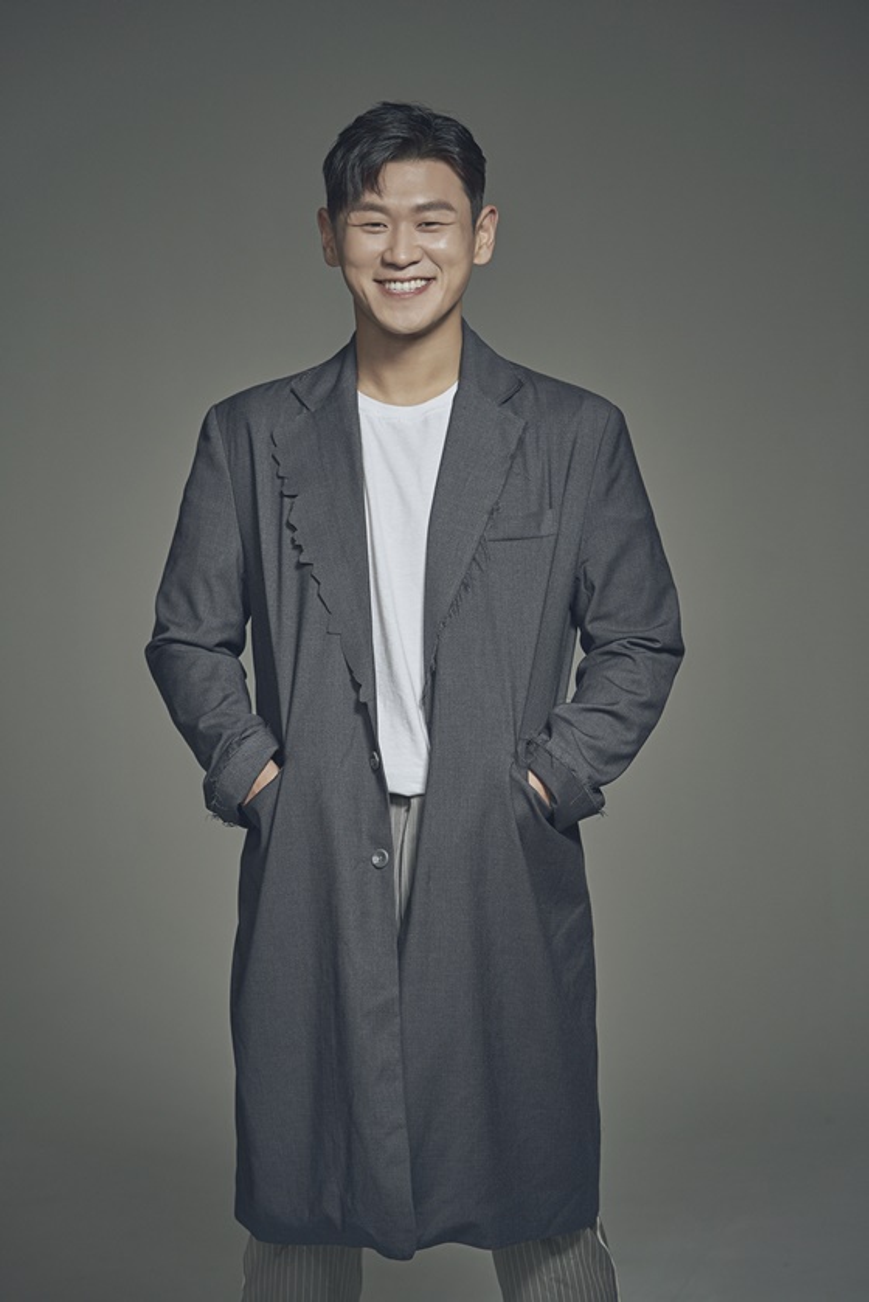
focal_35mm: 80
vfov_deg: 25.4
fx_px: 2894
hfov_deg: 17.1
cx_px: 434
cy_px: 651
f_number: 4
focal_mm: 80
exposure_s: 1/160
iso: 200
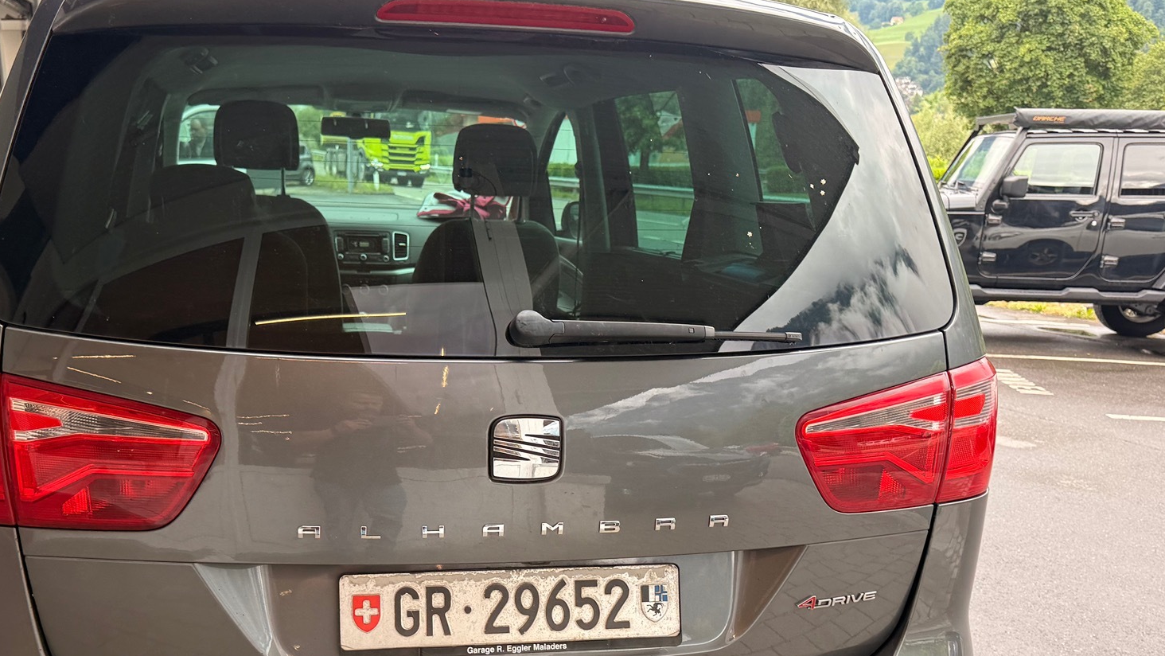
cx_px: 473
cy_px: 517
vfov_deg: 32.0
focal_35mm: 36
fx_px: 1112
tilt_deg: -17.0
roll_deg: -3.9
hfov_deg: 54.9
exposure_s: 1/121
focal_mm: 6.76
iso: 64
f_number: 1.78
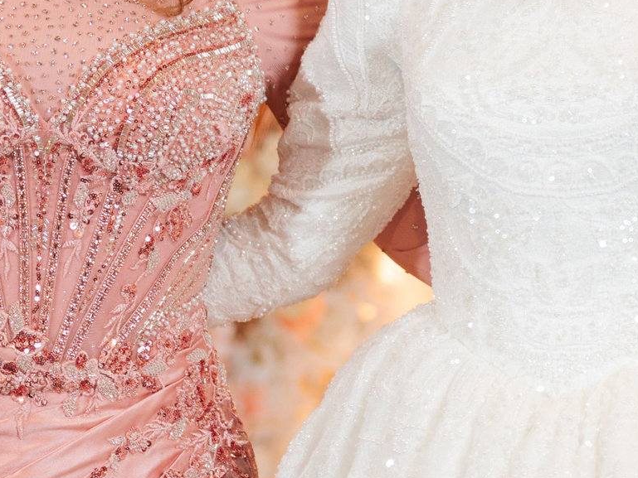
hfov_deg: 6.2
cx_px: 368
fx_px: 5880
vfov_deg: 4.7
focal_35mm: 319
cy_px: 53
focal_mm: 94
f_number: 2.8
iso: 400
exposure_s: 1/200
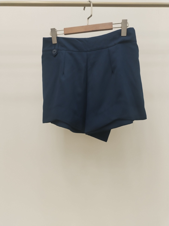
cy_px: 113
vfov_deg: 61.7
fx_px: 189
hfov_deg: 48.2
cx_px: 84
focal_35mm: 29
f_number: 1.8
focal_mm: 4.75
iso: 280
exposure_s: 1/120
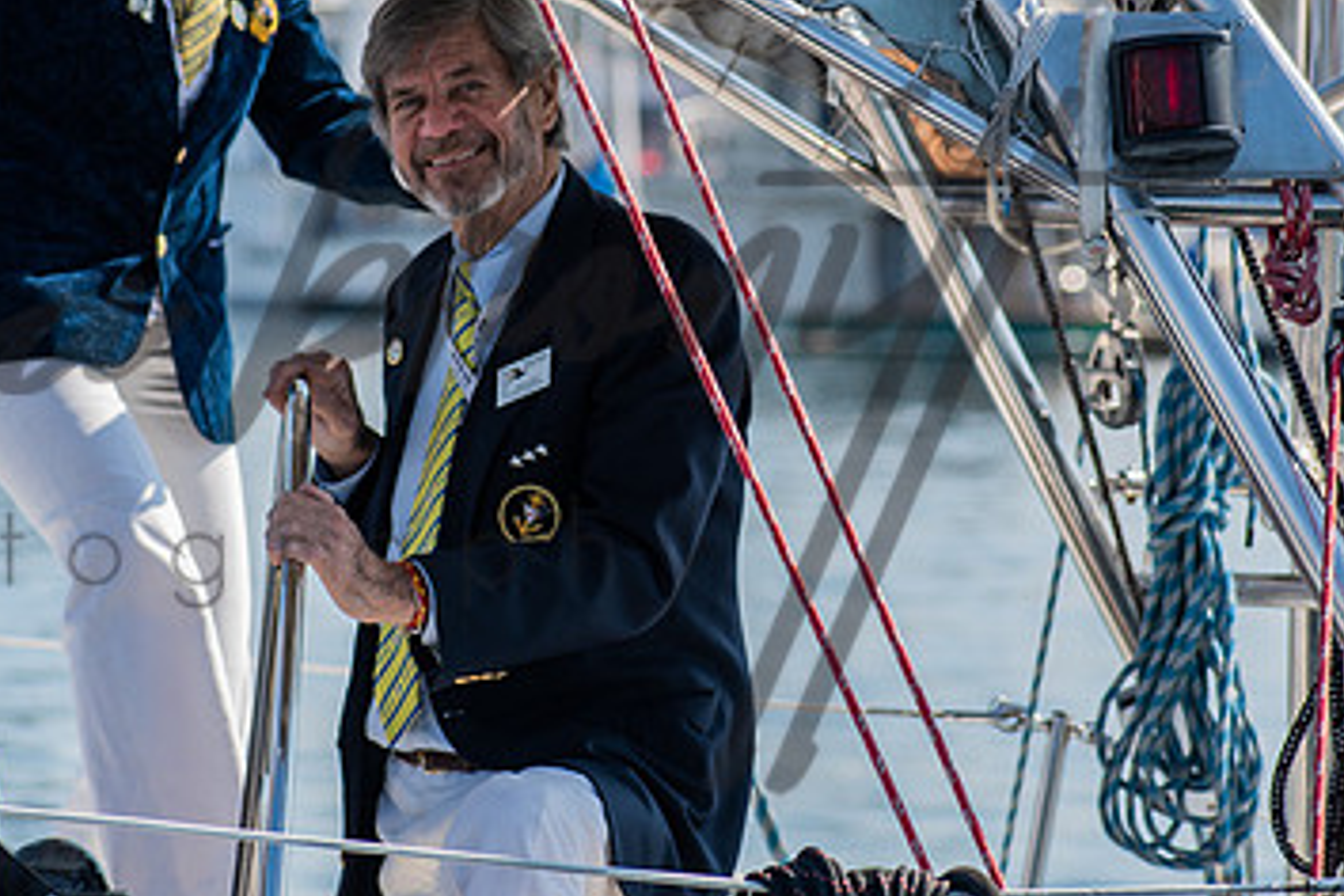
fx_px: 11199
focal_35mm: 300
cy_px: 268
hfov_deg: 6.9
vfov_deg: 4.6
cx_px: 539
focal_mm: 122
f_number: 5.6
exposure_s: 1/400
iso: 100
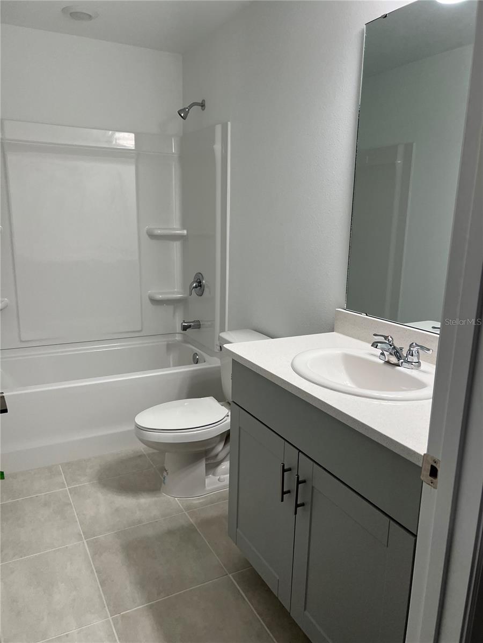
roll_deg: -0.5
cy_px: 322
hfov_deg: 53.1
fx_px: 484
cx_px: 242
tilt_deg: -12.5
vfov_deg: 67.3
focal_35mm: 26
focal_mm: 5.7
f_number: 1.5
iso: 64
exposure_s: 1/120
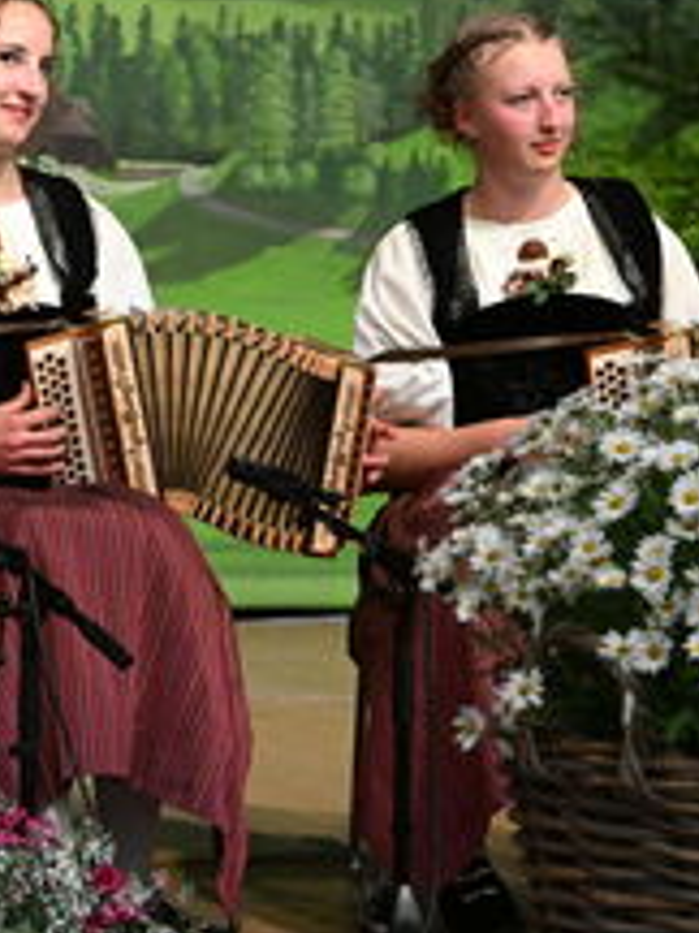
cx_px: -380
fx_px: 3554
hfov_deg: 10.8
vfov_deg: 14.9
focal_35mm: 132
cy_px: 298
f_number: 5
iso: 10000
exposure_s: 1/640
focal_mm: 55
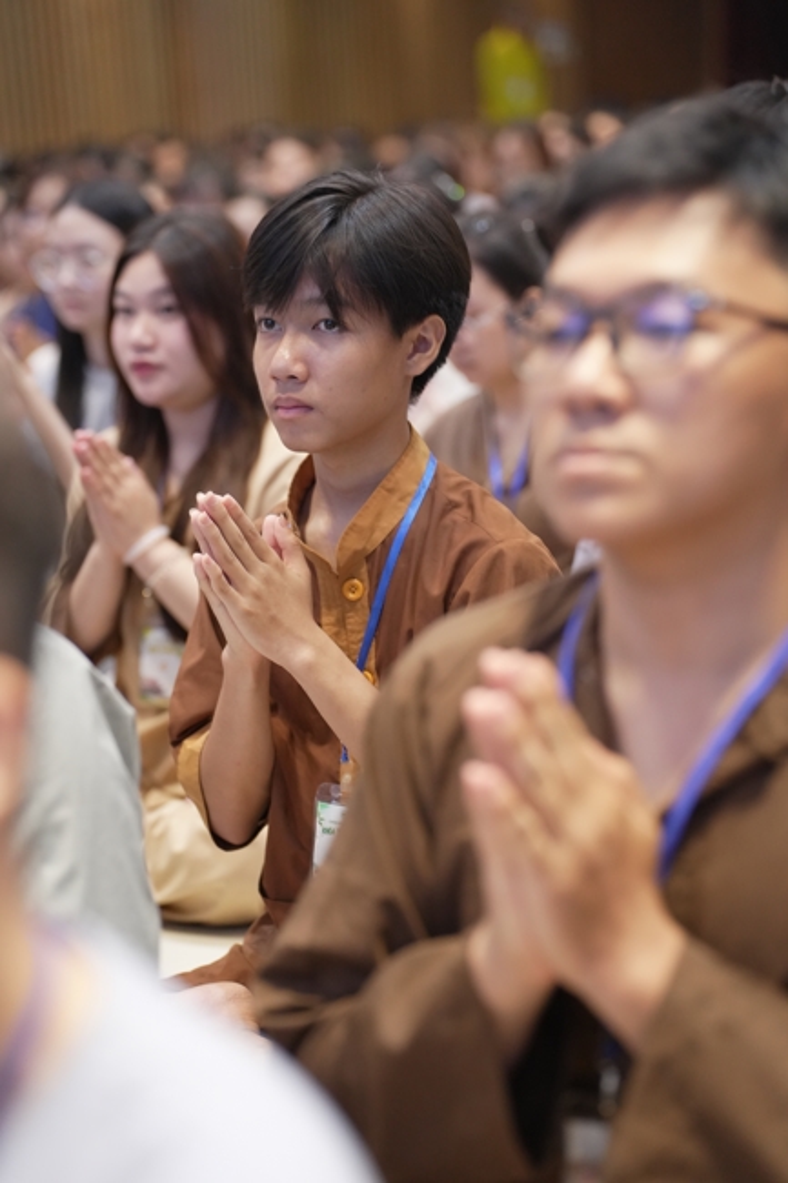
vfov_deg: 21.9
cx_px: 394
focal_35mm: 93
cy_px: 592
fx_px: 3055
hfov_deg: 14.7
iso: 4000
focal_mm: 93
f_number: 2.8
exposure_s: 1/200
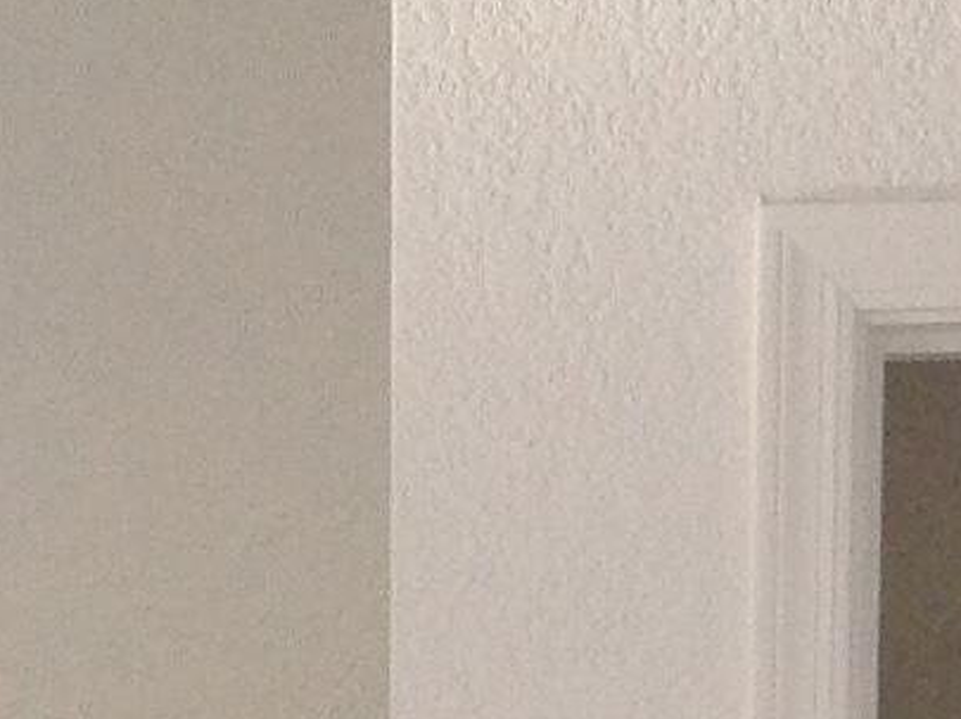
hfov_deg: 8.8
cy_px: 2053
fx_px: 6213
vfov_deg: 6.2
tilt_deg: -6.6
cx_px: 187
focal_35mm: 224
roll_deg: -0.3
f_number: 2.4
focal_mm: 4.28
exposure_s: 1/60
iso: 64
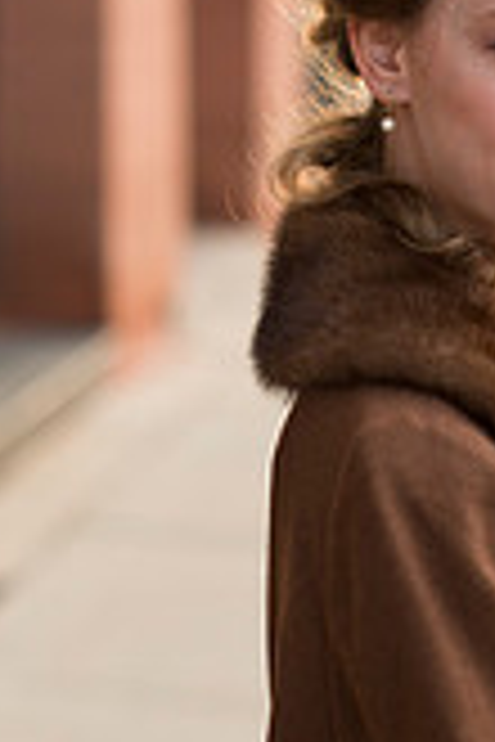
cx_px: 459
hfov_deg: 10.0
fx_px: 2805
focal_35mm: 136
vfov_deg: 15.1
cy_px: 369
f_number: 2
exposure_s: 1/400
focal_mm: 50
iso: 200
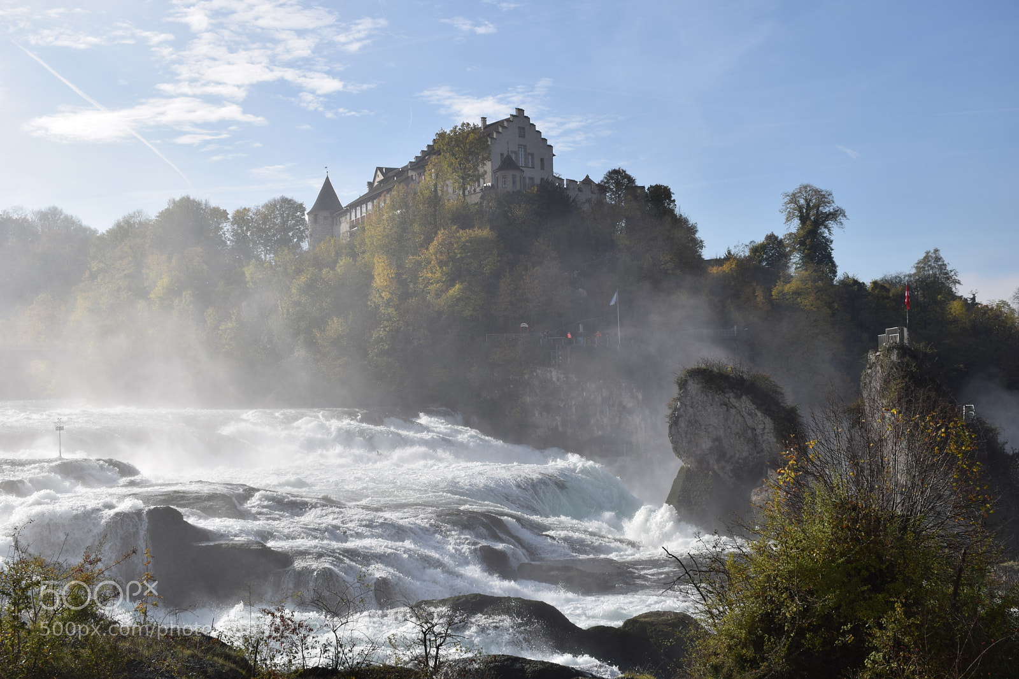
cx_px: 510
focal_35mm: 44
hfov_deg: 45.0
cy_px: 340
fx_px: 1231
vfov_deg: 30.8
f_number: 7.1
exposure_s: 1/500
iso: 100
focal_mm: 29
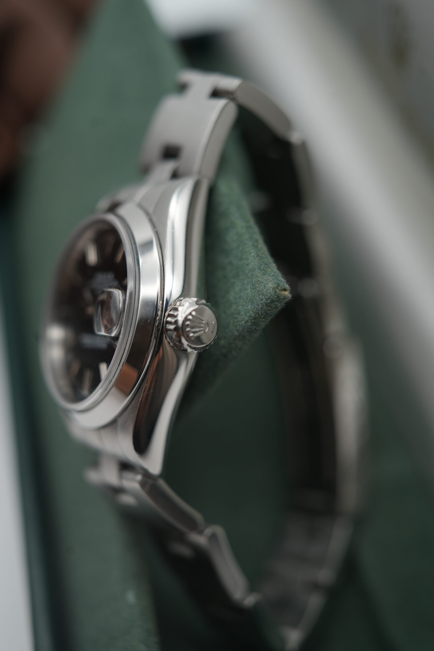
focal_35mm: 35
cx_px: 217
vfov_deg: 54.4
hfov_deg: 37.9
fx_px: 633
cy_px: 326
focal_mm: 35
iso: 400
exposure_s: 1/250
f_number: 5
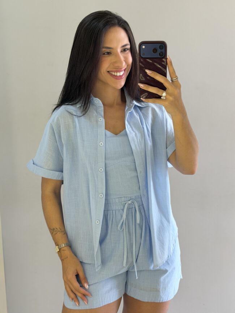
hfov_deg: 30.3
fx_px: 435
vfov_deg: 39.7
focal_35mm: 48
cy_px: 156
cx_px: 118
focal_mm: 6.76
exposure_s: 1/60
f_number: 1.78
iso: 64
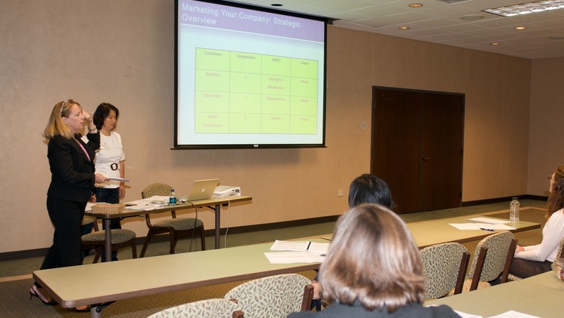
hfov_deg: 52.8
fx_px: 568
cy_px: 156
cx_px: 284
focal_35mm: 38
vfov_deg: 31.2
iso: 400
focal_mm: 24
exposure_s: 1/100
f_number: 3.2
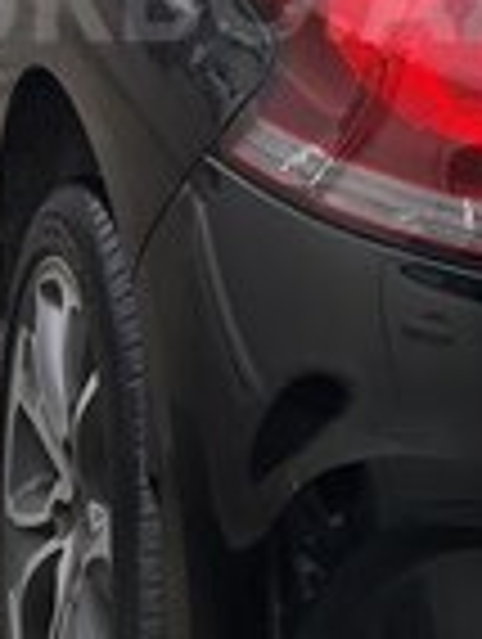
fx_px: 1740
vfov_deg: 20.1
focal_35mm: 94
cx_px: 194
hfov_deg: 15.8
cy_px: -9
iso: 40
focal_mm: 3.71
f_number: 1.7
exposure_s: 1/142
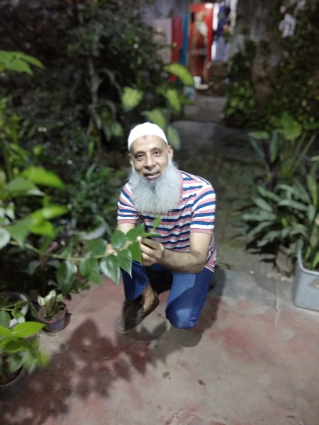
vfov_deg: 79.0
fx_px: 258
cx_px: 160
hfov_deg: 63.4
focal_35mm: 21
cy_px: 212
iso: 1250
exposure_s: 1/14
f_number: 2
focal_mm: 3.57
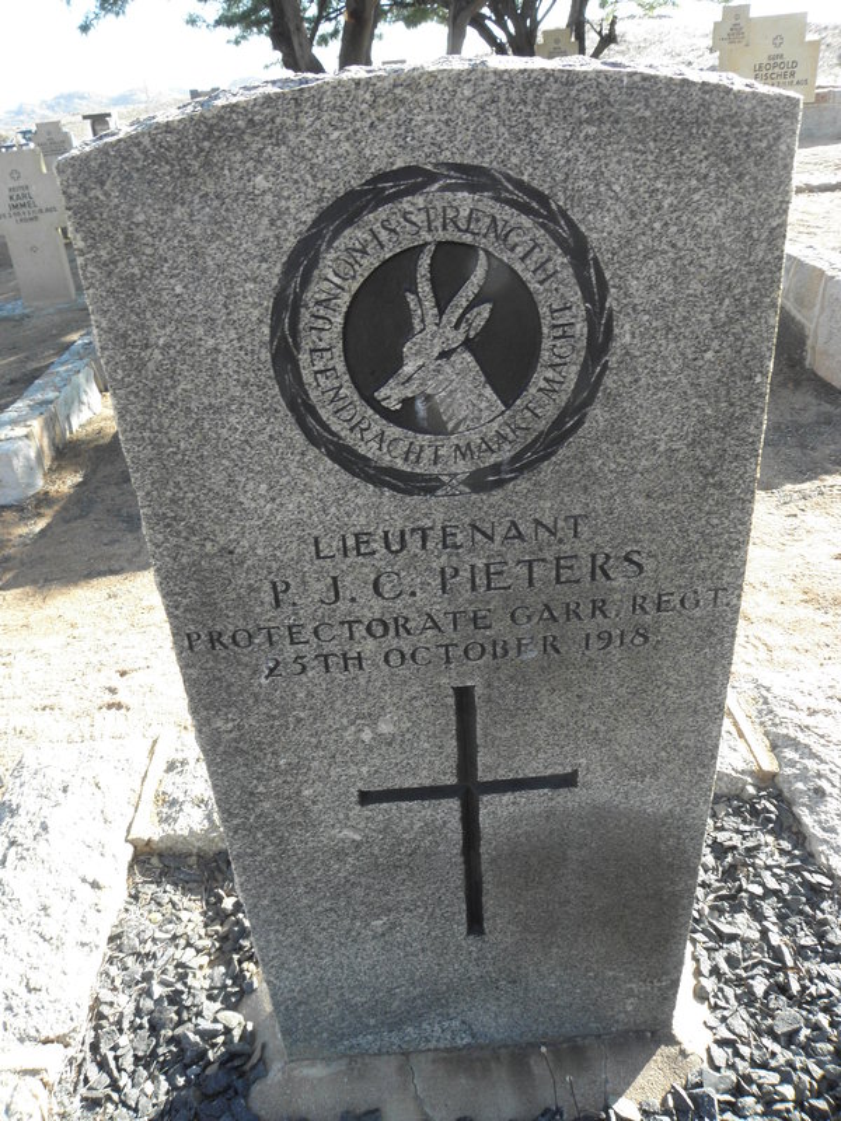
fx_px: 842
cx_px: 420
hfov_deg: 53.1
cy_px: 560
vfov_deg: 67.3
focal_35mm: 26
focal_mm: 4.6
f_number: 5
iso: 64
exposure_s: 1/60
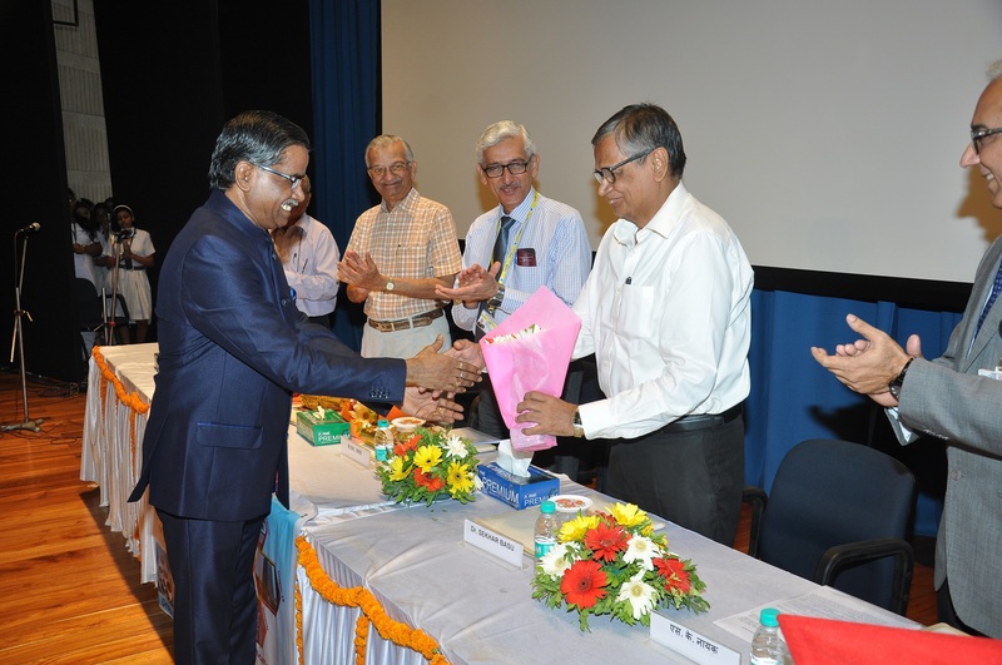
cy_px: 332
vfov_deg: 39.9
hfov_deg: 57.3
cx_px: 501
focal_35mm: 33
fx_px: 917
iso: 500
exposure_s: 1/125
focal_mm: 22
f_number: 5.6
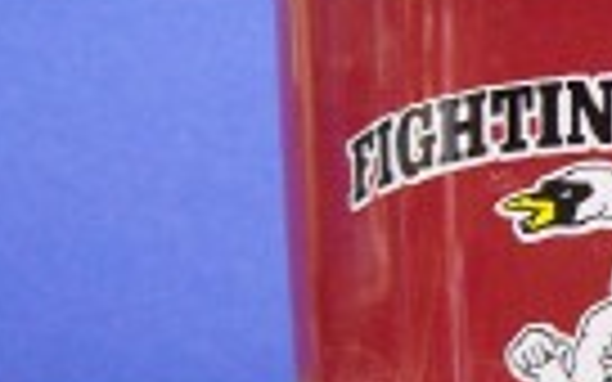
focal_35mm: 112
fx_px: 1868
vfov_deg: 11.7
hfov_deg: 18.0
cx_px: 648
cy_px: 247
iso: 185
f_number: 2.7
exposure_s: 1/8
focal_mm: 6
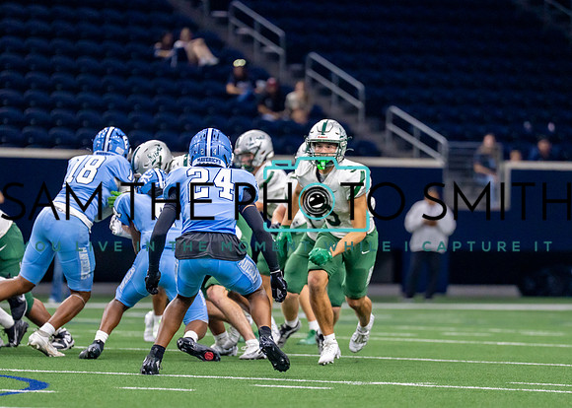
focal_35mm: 319
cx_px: 319
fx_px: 5184
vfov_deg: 4.5
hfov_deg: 6.3
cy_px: 254
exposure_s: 1/1000
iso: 1600
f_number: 2.8
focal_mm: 200
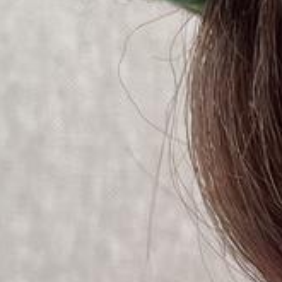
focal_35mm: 137
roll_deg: -0.7
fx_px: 1263
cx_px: 612
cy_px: 50
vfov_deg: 12.7
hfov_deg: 11.2
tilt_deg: -2.8
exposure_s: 1/121
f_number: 1.6
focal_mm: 5.1
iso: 64
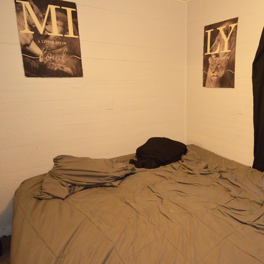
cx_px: 174
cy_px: 133
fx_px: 207
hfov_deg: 63.5
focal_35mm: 24
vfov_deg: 65.0
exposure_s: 1/60
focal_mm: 12
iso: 3200
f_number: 4
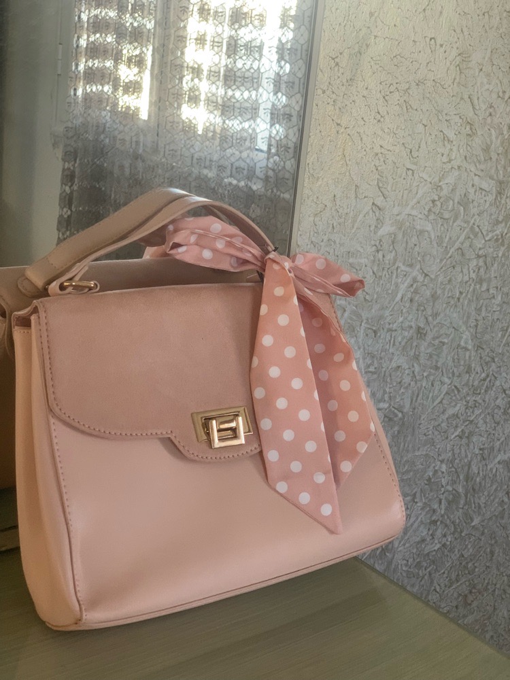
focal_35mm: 52
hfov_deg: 28.0
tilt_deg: -15.1
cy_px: 340
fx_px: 1021
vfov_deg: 36.8
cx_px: 255
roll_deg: -5.0
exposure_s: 1/60
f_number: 2.4
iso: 125
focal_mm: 6
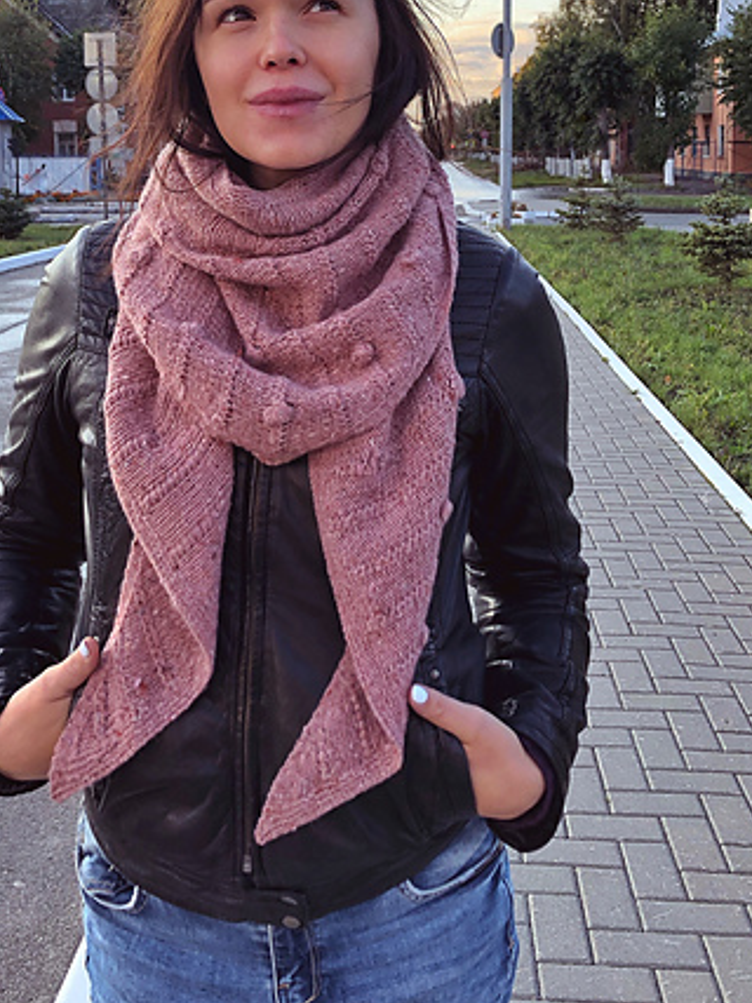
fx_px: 1217
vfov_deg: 43.7
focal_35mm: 42
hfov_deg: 34.3
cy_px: 280
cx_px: 313
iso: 20
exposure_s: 1/153
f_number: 1.8
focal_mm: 3.99
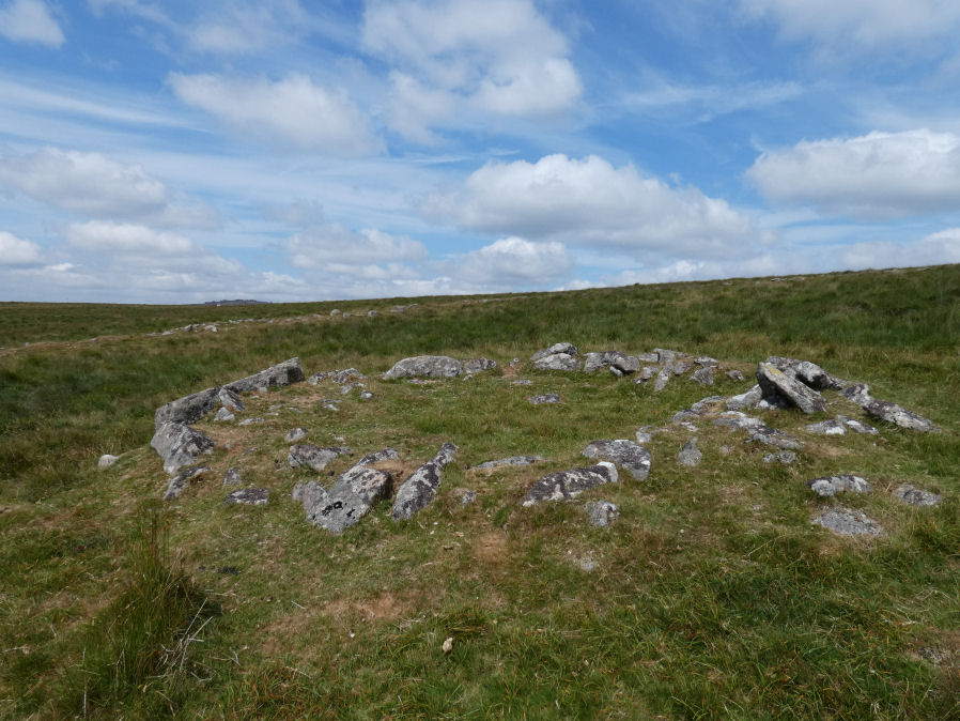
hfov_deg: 81.7
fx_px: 555
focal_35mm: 20
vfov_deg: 66.0
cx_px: 480
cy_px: 360
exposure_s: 1/800
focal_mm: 3.6
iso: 80
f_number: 4.5
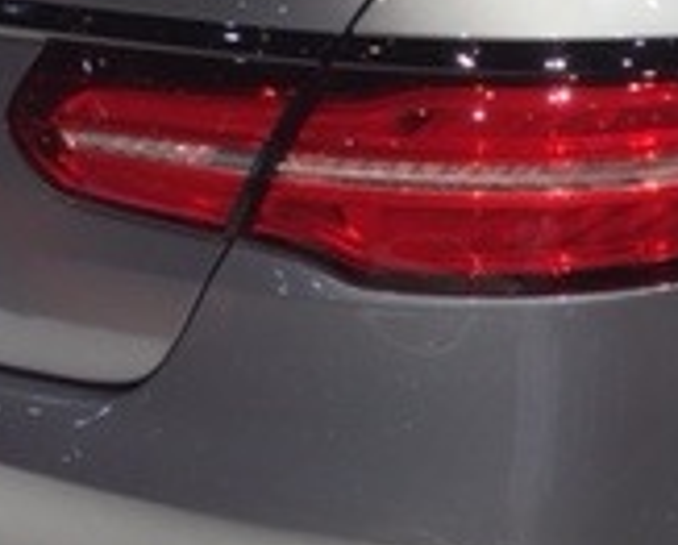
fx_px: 2231
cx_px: 894
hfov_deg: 16.3
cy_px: 200
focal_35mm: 111
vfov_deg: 13.9
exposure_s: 1/119
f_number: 2.2
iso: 32
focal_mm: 4.15
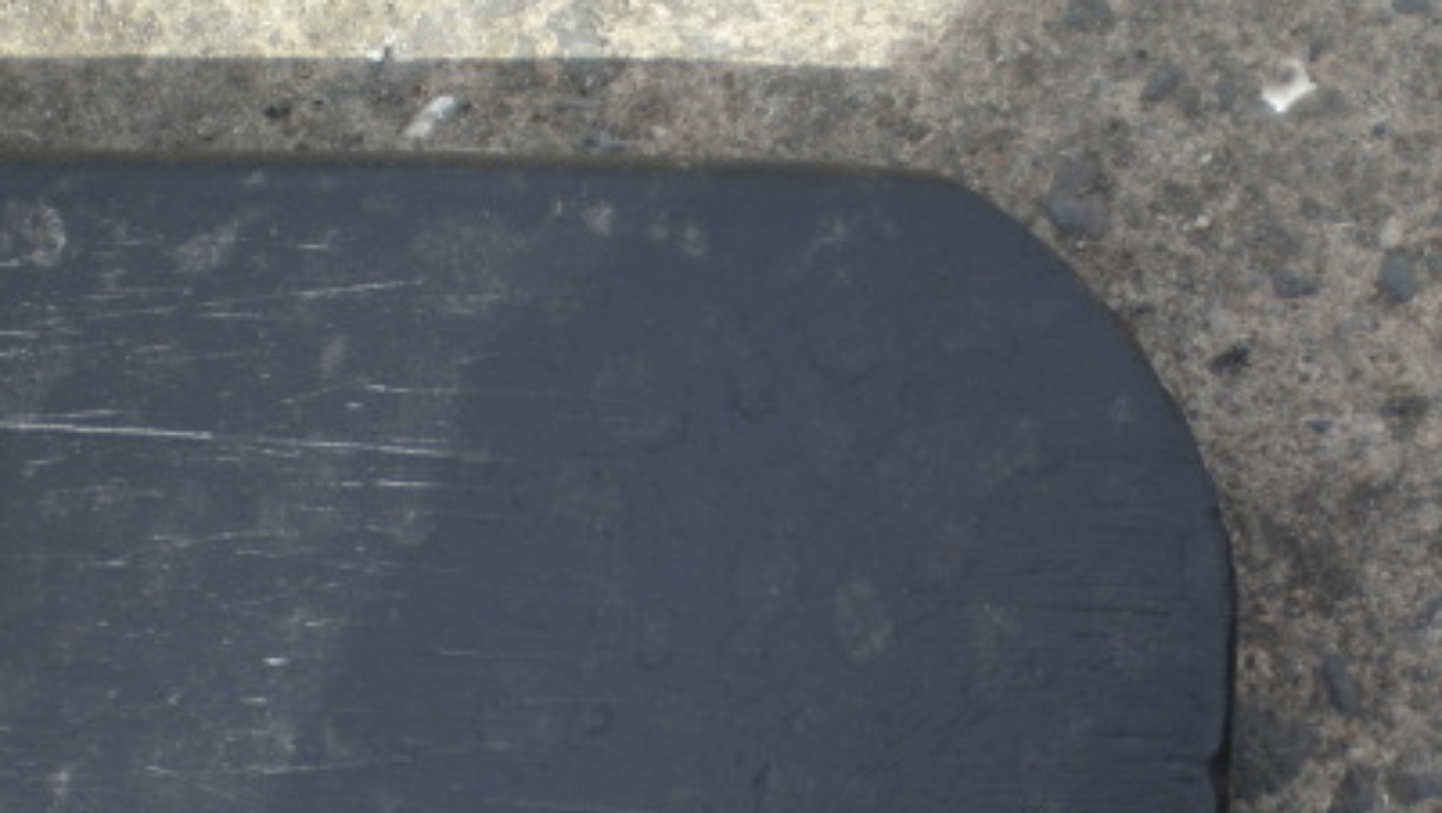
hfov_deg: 31.6
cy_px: 799
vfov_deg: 17.9
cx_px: 960
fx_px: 2525
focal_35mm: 66
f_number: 3.1
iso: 64
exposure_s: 1/320
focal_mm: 6.3
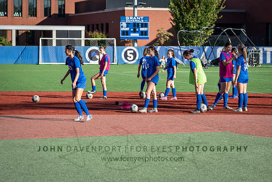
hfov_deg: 21.3
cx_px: 182
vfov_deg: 14.3
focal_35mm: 95
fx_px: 720
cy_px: 60
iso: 90
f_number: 2.8
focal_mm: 70
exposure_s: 1/1000
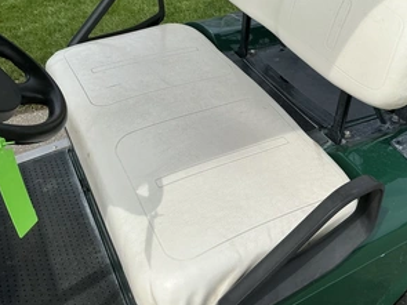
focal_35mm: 38
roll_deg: -1.9
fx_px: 447
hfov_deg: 48.3
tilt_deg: -32.5
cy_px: 105
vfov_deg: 37.3
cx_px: 268
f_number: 1.8
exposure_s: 1/2959
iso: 25
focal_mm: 3
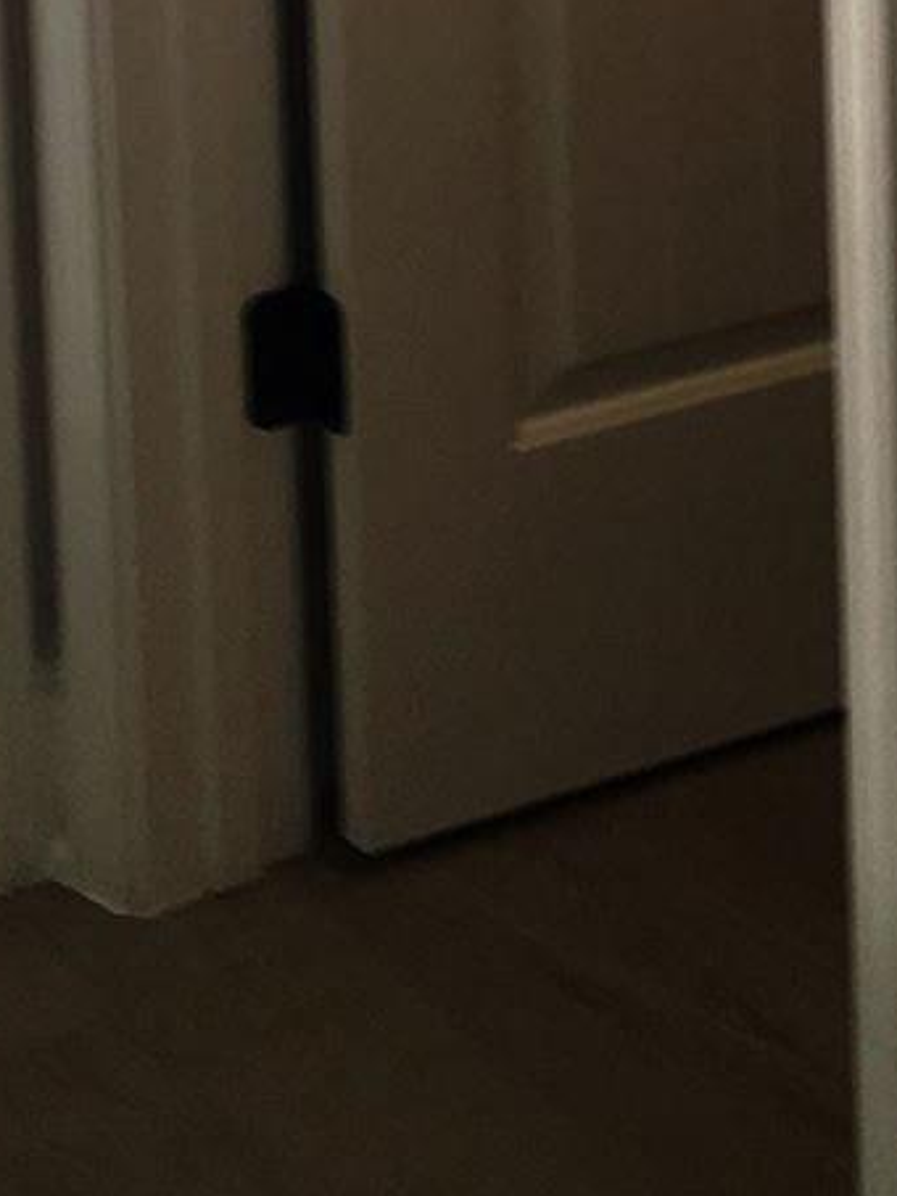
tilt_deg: -6.5
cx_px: 599
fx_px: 4524
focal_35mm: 131
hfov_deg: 11.3
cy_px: -829
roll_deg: +2.1
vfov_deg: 13.7
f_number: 2.2
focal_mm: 4.15
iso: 25
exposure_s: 1/60
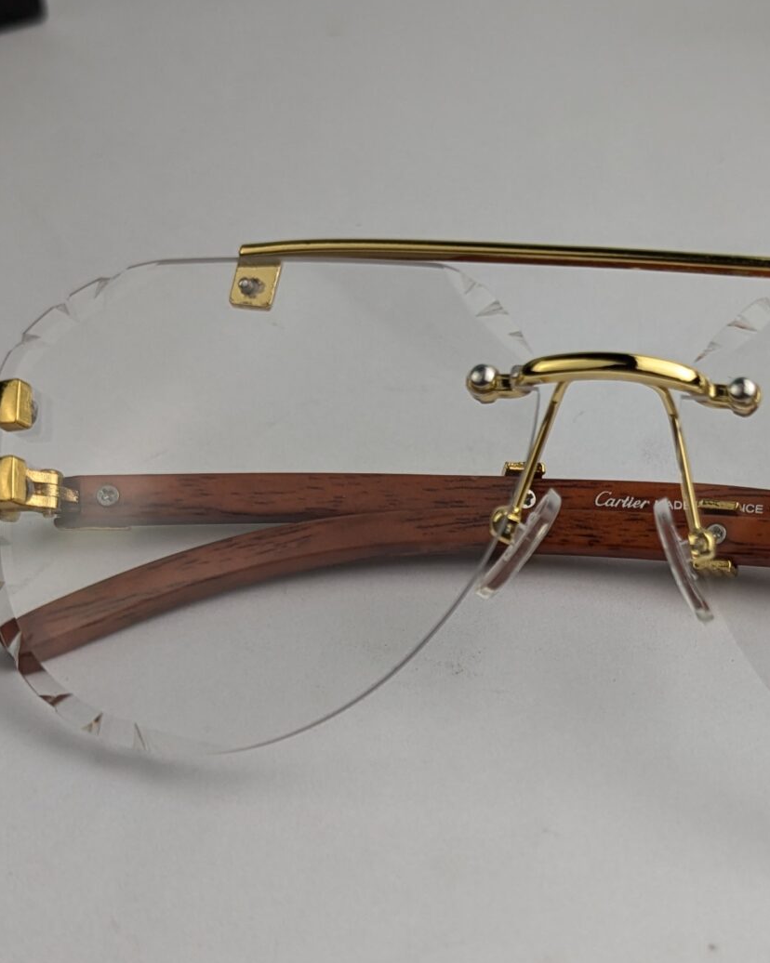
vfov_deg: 32.2
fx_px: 1653
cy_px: 646
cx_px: 582
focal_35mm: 58
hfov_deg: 25.9
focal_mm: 6.81
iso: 49
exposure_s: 1/233
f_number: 1.85
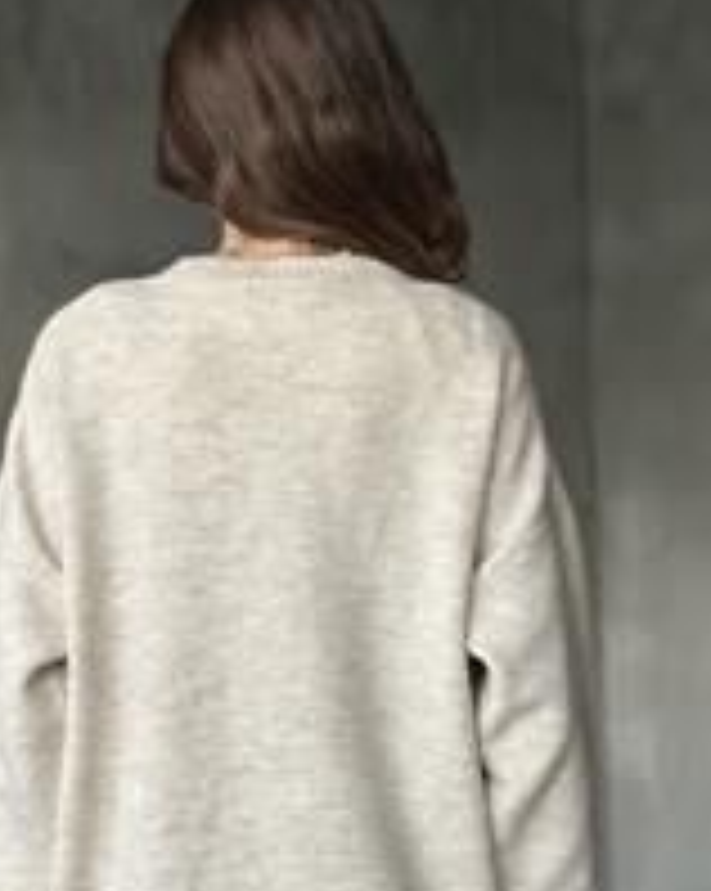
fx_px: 2661
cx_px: 243
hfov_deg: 15.2
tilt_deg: -0.5
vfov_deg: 19.0
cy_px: 585
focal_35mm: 101
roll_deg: +0.1
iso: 125
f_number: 1.78
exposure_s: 1/74
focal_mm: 6.86
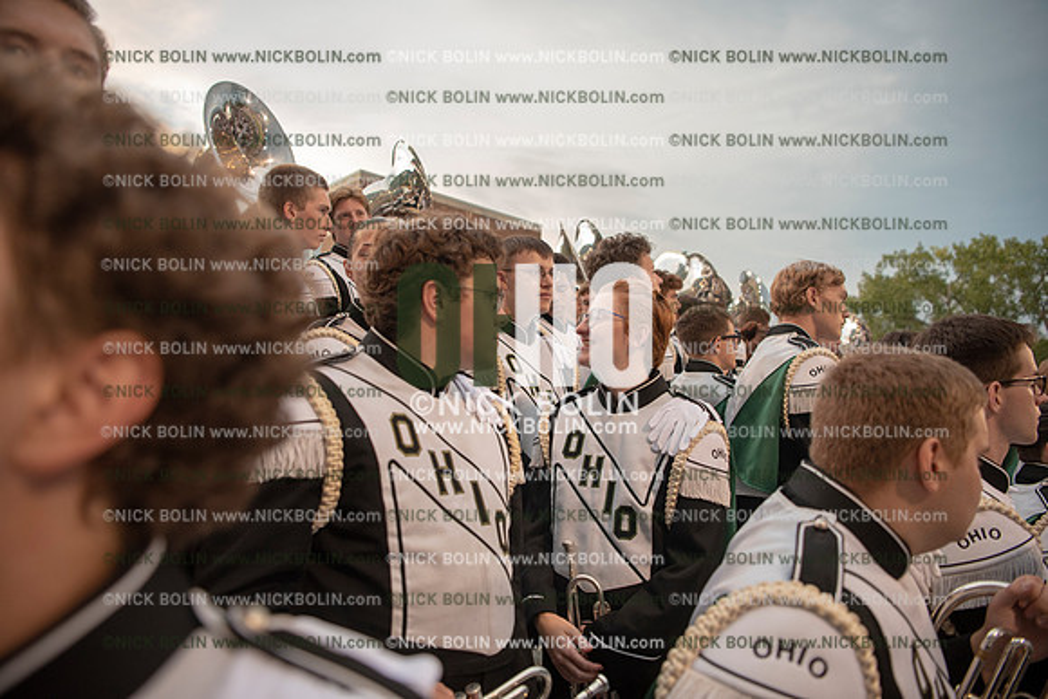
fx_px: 699
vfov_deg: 53.2
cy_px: 350
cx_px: 524
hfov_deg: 73.7
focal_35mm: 24
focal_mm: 24
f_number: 3.2
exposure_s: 1/125
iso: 800
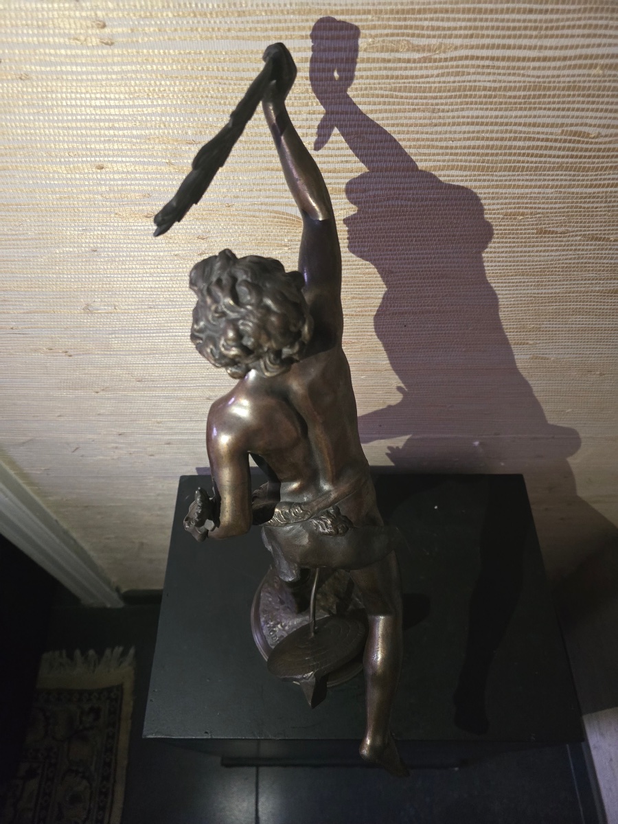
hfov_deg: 58.9
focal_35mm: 23
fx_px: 547
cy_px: 412
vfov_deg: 73.9
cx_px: 309
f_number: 1.7
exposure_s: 1/60
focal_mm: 6.3
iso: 1600
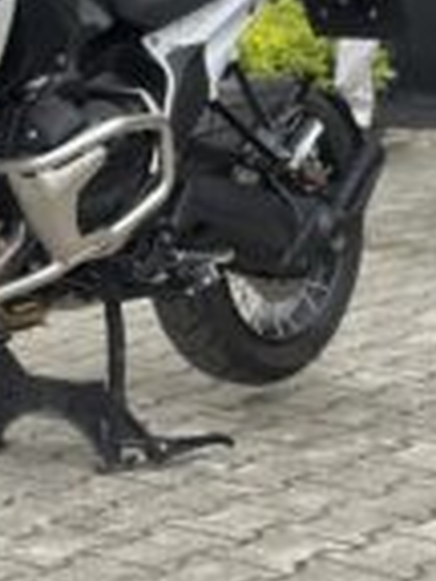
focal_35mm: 124
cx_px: -12
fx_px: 2082
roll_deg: -1.0
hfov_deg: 11.8
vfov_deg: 15.7
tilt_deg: -4.2
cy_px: 87
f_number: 1.78
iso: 80
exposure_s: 1/233
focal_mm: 6.86
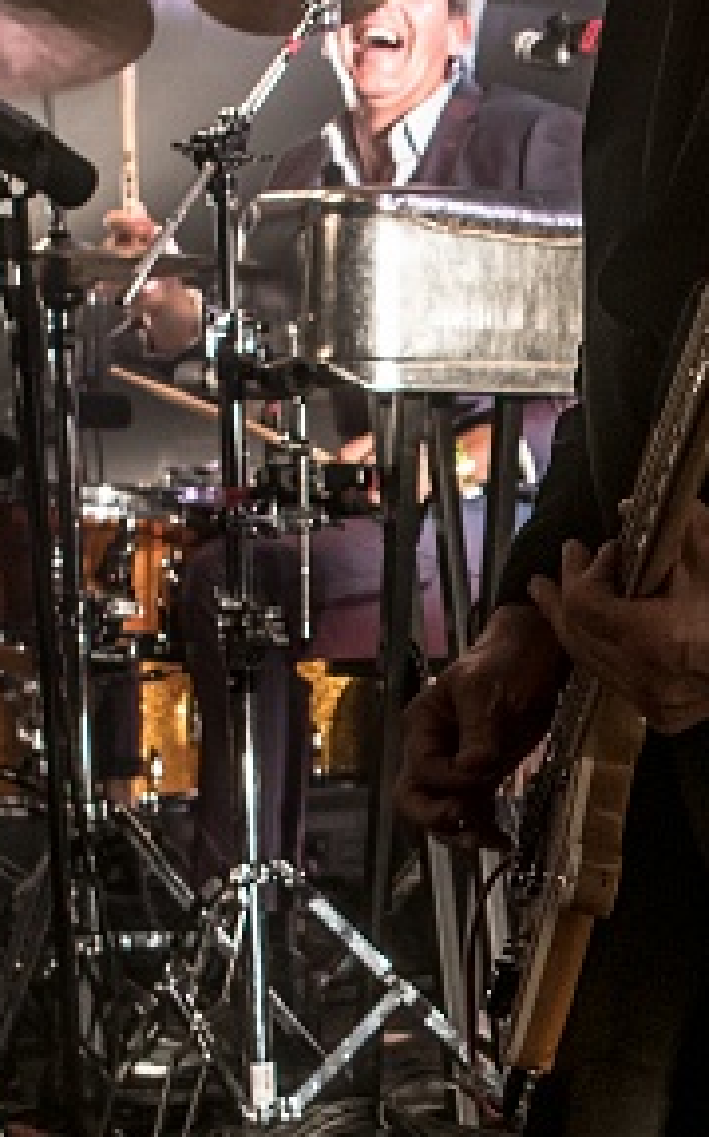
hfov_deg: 13.9
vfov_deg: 22.5
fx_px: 2849
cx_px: 772
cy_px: 717
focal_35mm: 92
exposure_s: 1/125
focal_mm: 24
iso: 640
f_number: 2.8
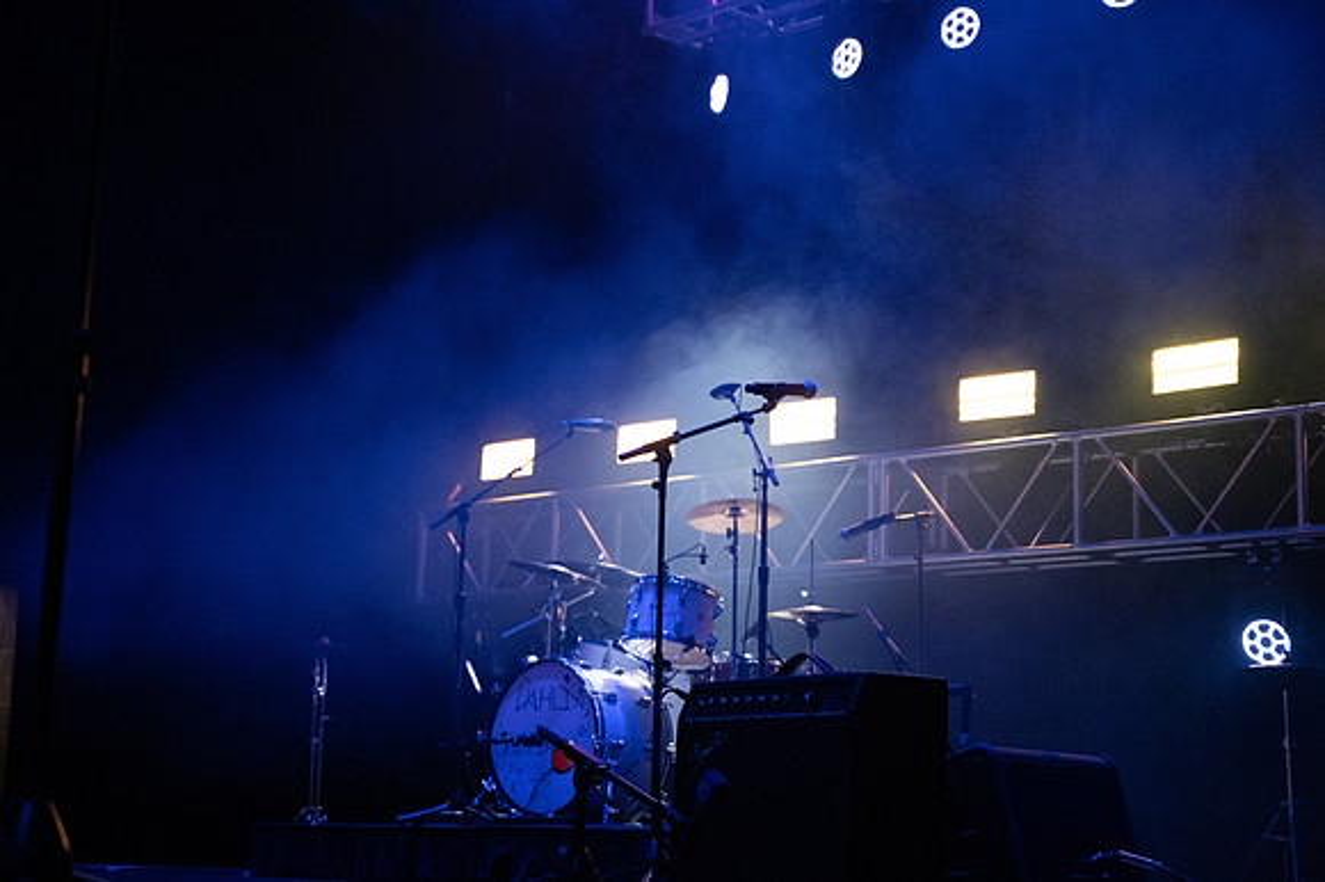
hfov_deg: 35.1
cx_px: 662
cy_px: 441
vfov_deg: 23.8
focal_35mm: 57
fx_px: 2097
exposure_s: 1/320
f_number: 4
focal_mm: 57
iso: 12800
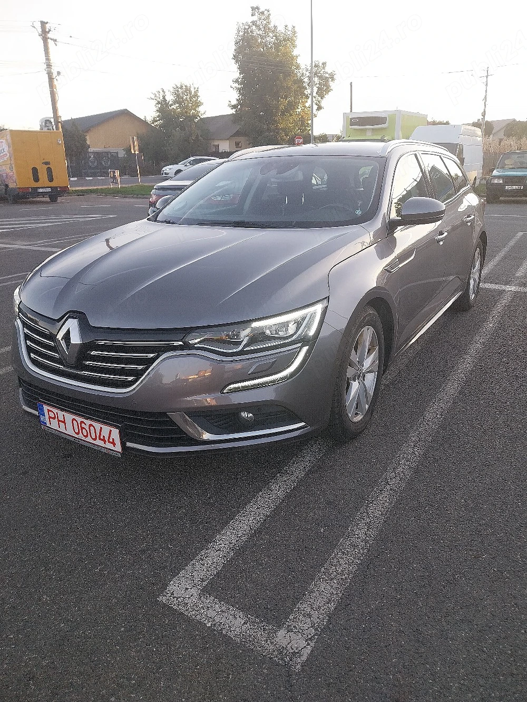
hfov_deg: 53.1
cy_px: 351
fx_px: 528
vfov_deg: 67.3
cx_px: 264
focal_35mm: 26
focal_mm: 4
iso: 40
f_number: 1.8
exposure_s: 1/120
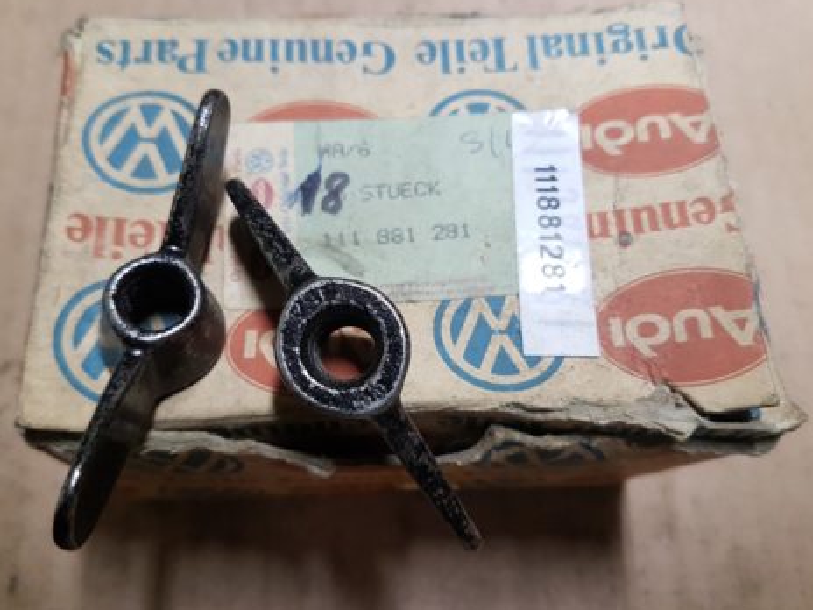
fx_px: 658
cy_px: 304
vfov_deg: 49.7
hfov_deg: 63.4
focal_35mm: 28
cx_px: 396
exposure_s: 1/25
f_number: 1.7
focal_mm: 4.2
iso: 200
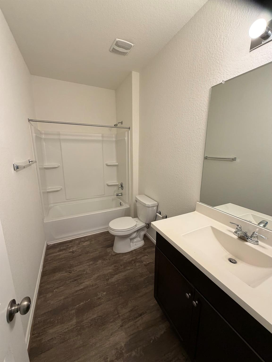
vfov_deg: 102.1
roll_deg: +0.5
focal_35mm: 14
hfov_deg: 85.7
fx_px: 147
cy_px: 181
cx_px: 136
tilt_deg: -12.6
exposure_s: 1/60
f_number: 2.2
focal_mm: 2.22
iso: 200
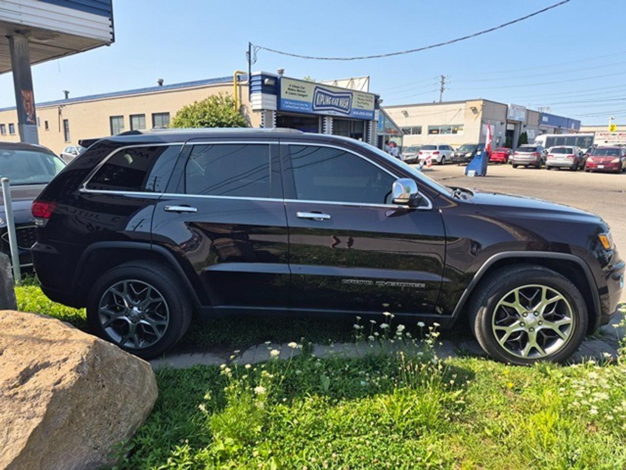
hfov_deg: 73.9
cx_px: 313
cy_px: 235
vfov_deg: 58.9
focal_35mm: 23
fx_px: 416
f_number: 1.8
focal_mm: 5.4
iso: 80
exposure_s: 1/3392
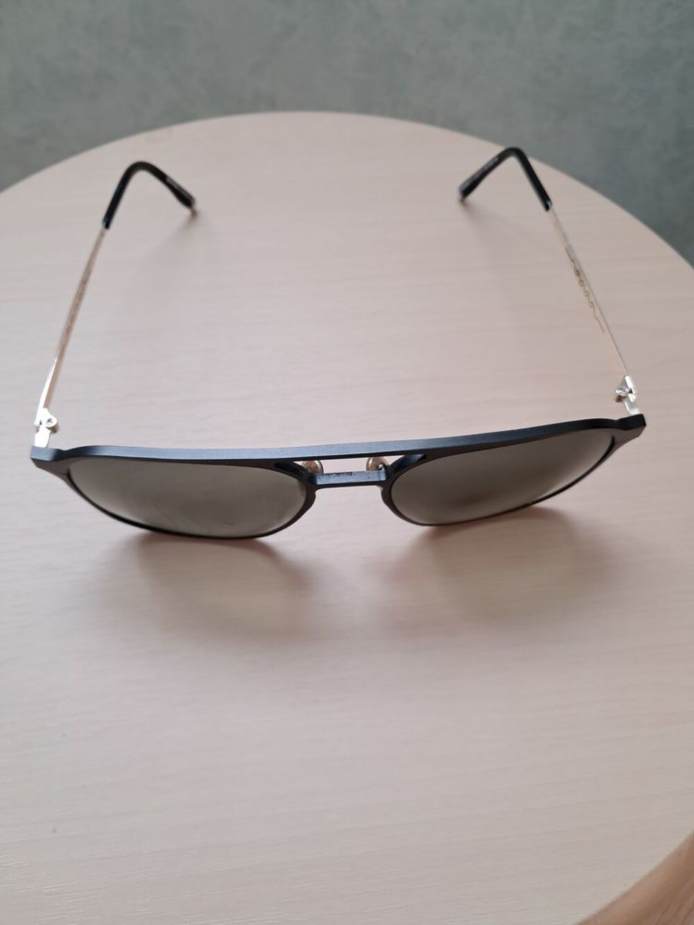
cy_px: 462
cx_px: 347
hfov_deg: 51.4
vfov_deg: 65.3
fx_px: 722
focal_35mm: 27
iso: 50
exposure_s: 1/50
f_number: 1.8
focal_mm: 4
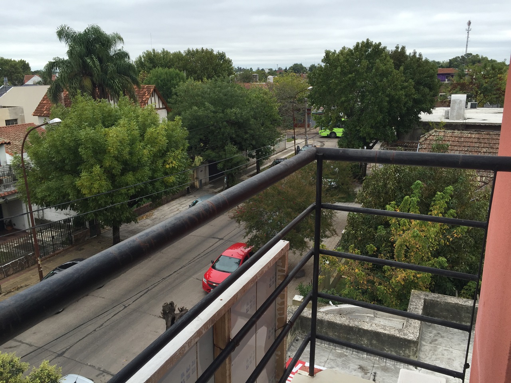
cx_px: 256
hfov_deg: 61.7
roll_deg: -0.2
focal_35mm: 29
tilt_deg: -13.9
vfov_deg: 48.2
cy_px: 192
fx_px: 428
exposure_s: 1/363
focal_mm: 4.15
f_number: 2.2
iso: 32
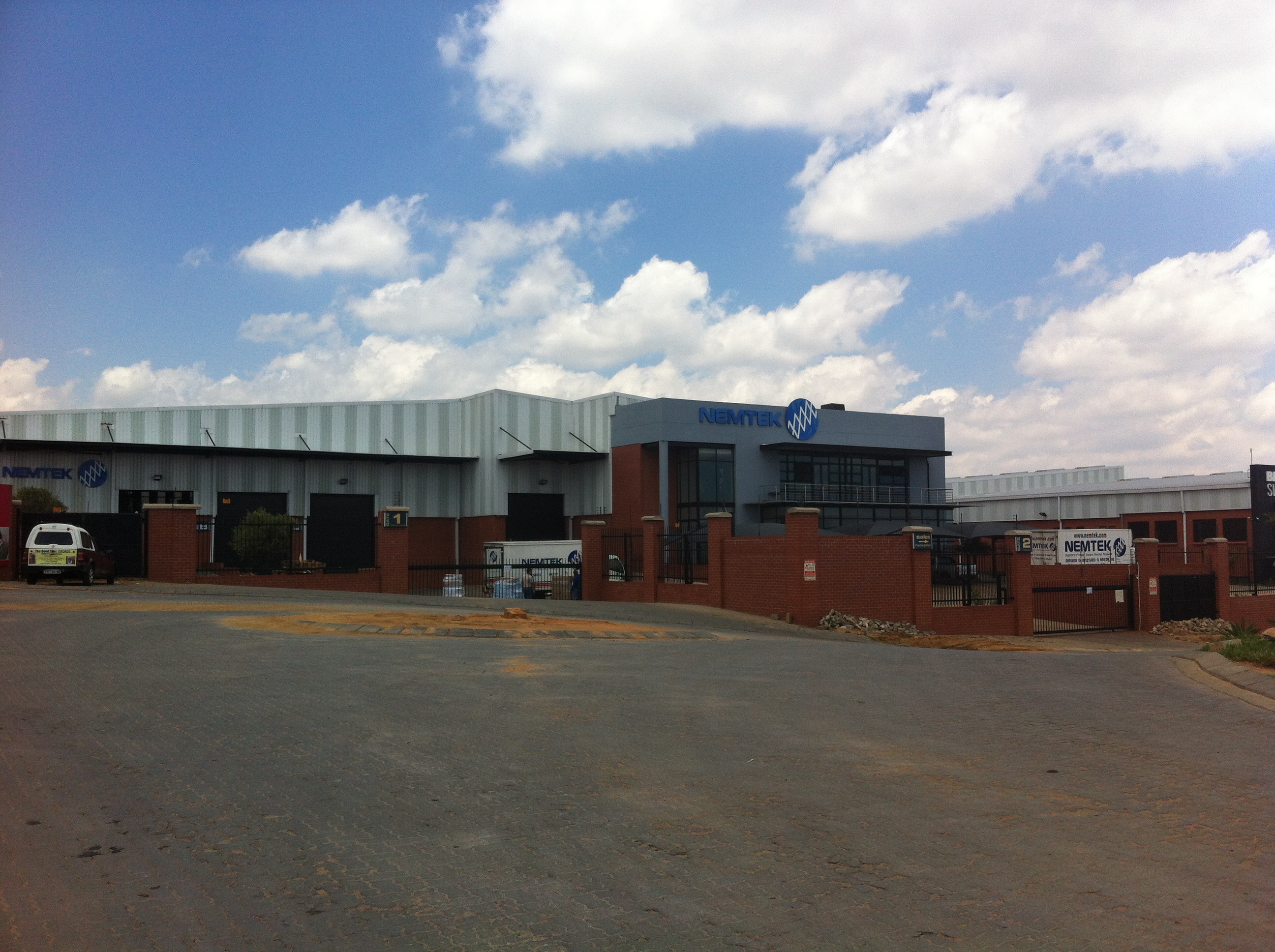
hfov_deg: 52.7
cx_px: 638
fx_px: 1287
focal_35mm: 35
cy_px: 476
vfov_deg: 40.6
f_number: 2.8
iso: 80
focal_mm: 3.85
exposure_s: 1/2011
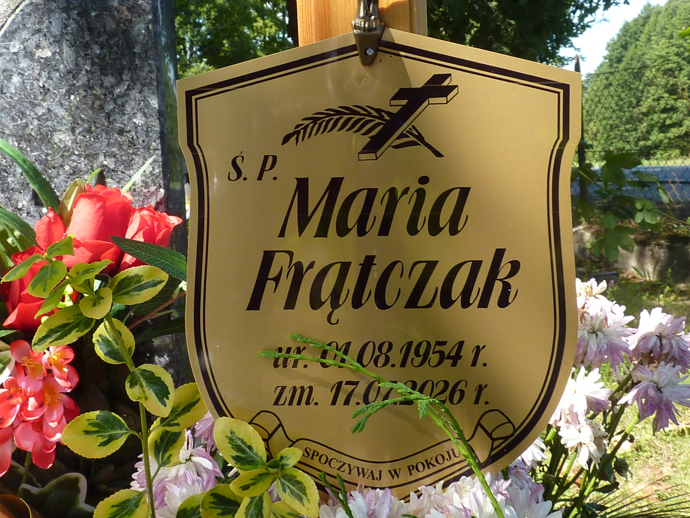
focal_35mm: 48
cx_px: 345
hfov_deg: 39.7
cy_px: 259
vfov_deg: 30.3
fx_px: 957
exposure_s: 1/160
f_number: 4
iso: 80
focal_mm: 4.4
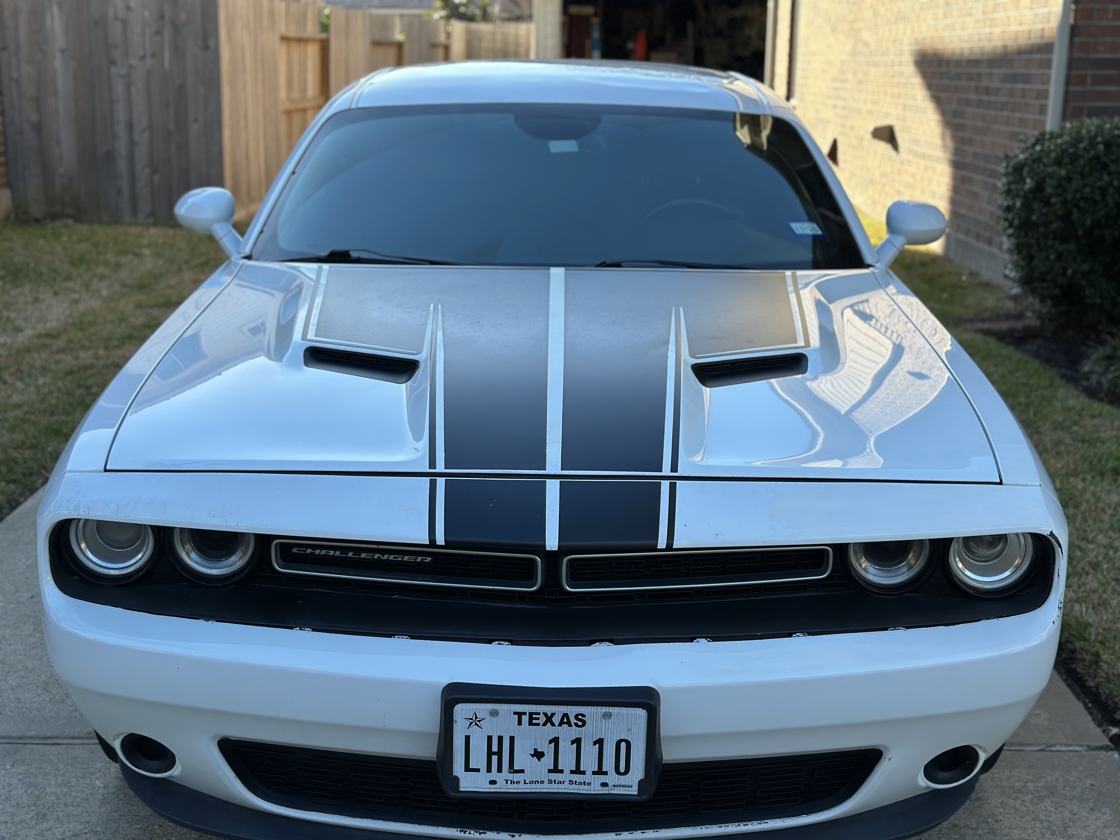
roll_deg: -0.7
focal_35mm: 48
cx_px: 560
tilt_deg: -13.7
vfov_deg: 30.3
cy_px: 420
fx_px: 1553
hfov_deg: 39.7
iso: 80
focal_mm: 6.86
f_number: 1.78
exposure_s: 1/1157
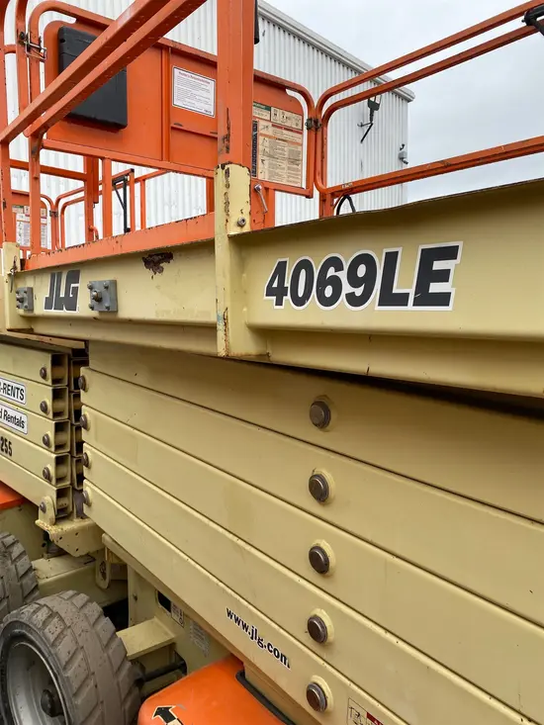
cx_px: 272
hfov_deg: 53.1
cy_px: 362
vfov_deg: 67.3
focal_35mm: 26
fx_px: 545
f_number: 1.8
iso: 32
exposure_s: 1/418
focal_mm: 4.25
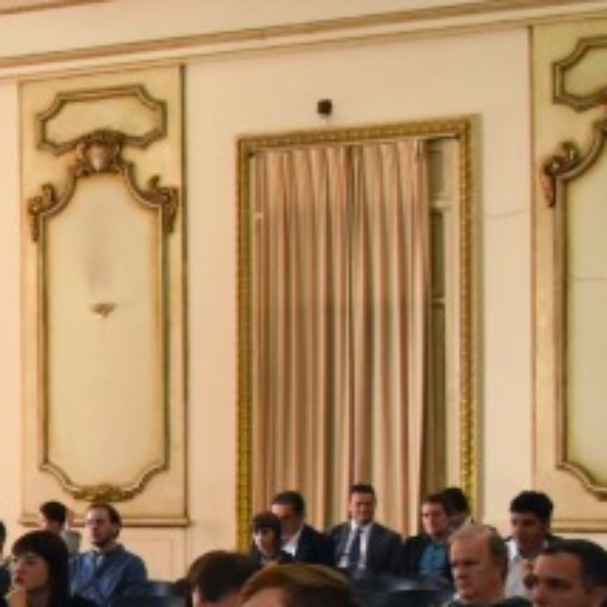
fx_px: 2182
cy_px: 515
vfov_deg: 15.7
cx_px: -536
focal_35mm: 110
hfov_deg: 13.8
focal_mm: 18
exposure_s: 1/60
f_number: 5
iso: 1600
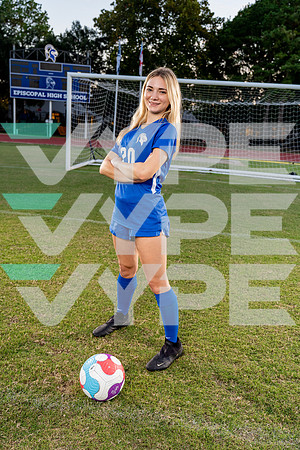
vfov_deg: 57.2
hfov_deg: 40.0
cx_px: 150
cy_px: 225
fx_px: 412
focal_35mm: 33
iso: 800
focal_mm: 33
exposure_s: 1/250
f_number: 4
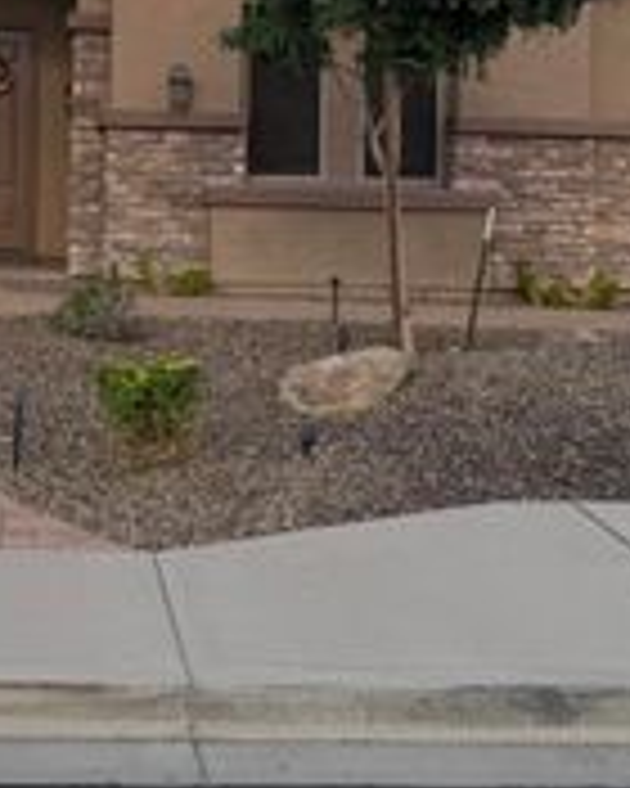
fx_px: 1562
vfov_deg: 27.3
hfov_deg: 22.2
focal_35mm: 67
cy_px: 79
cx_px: 58
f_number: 1.78
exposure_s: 1/3021
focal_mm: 6.76
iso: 80
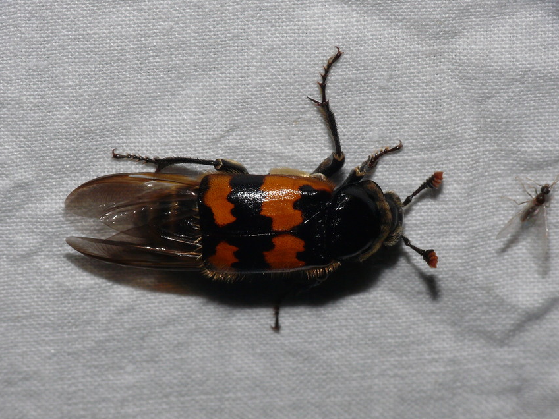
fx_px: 2745
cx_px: 280
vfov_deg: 8.7
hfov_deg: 11.6
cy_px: 210
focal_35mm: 170
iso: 200
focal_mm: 35.8
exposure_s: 1/640
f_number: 11
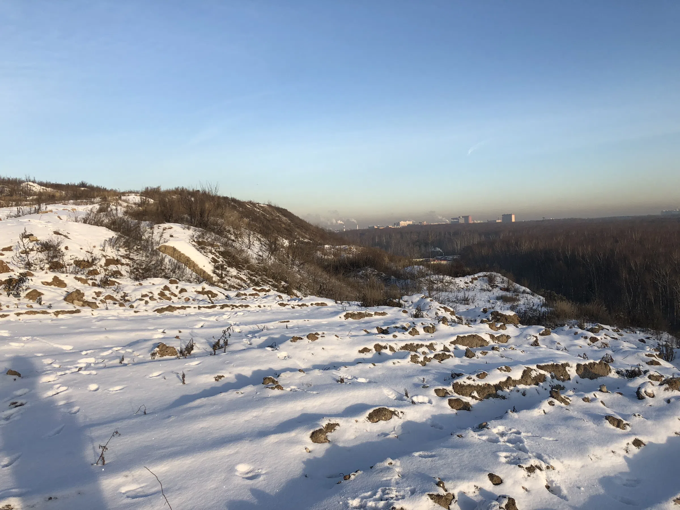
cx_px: 340
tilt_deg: -0.4
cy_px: 255
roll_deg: +2.3
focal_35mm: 28
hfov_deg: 63.4
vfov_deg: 49.7
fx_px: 550
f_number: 1.8
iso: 20
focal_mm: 4
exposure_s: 1/1429
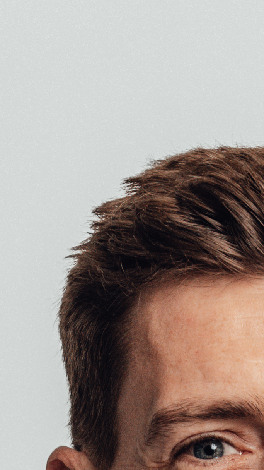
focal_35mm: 497
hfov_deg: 2.4
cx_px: 307
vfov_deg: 4.3
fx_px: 6184
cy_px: 1156
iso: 800
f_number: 5.6
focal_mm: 96
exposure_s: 1/125
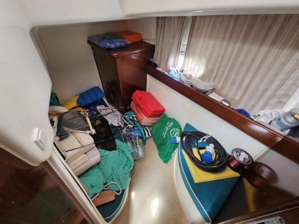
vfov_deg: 90.0
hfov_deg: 106.2
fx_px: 112
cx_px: 150
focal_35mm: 13
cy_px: 112
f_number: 2.2
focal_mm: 2.2
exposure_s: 1/30
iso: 640
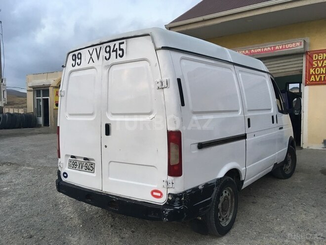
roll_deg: -1.0
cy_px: 122
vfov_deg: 48.2
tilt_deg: -2.3
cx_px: 163
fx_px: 273
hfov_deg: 61.7
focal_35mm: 29
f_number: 2.2
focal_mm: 4.15
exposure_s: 1/33
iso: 50
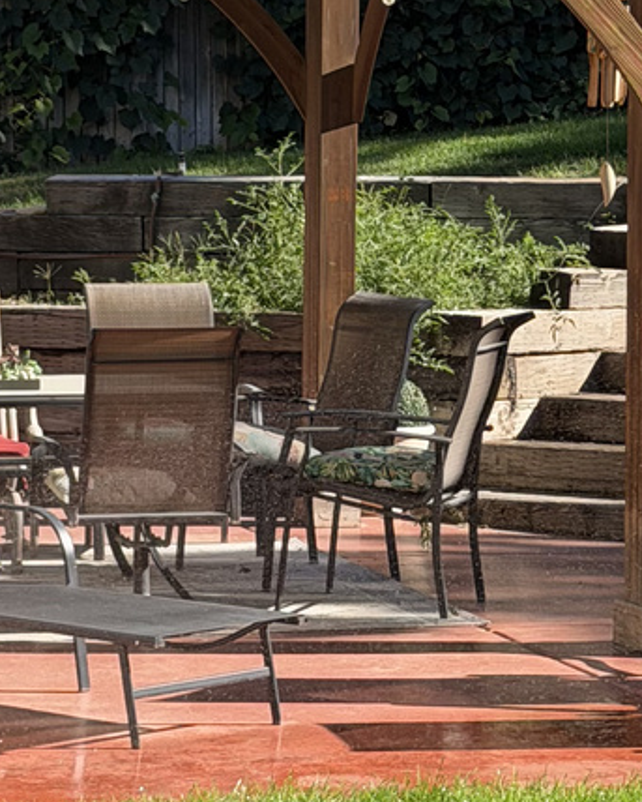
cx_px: 376
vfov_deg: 11.5
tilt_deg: -2.8
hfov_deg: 9.2
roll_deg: -0.4
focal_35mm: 168
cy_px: 356
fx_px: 3986
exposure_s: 1/2033
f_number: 1.78
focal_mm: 6.76
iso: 64
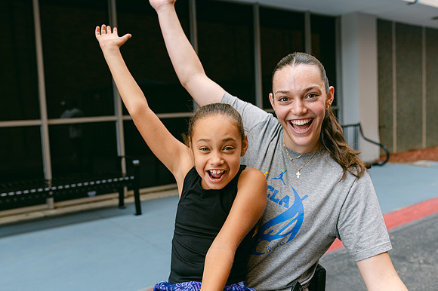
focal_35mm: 35
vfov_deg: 37.8
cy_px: 146
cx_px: 219
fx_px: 426
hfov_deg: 54.5
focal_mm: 35
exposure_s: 1/125
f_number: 4
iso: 160
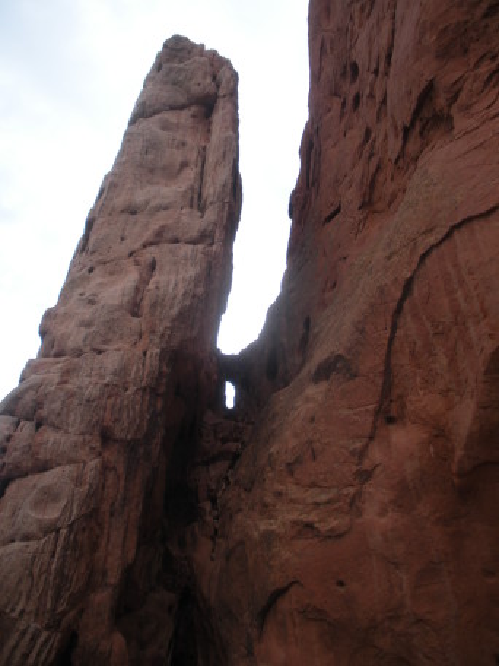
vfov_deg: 51.4
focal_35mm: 36
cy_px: 333
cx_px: 250
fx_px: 692
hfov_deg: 39.7
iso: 64
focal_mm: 6.3
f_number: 3.5
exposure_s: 1/80.1
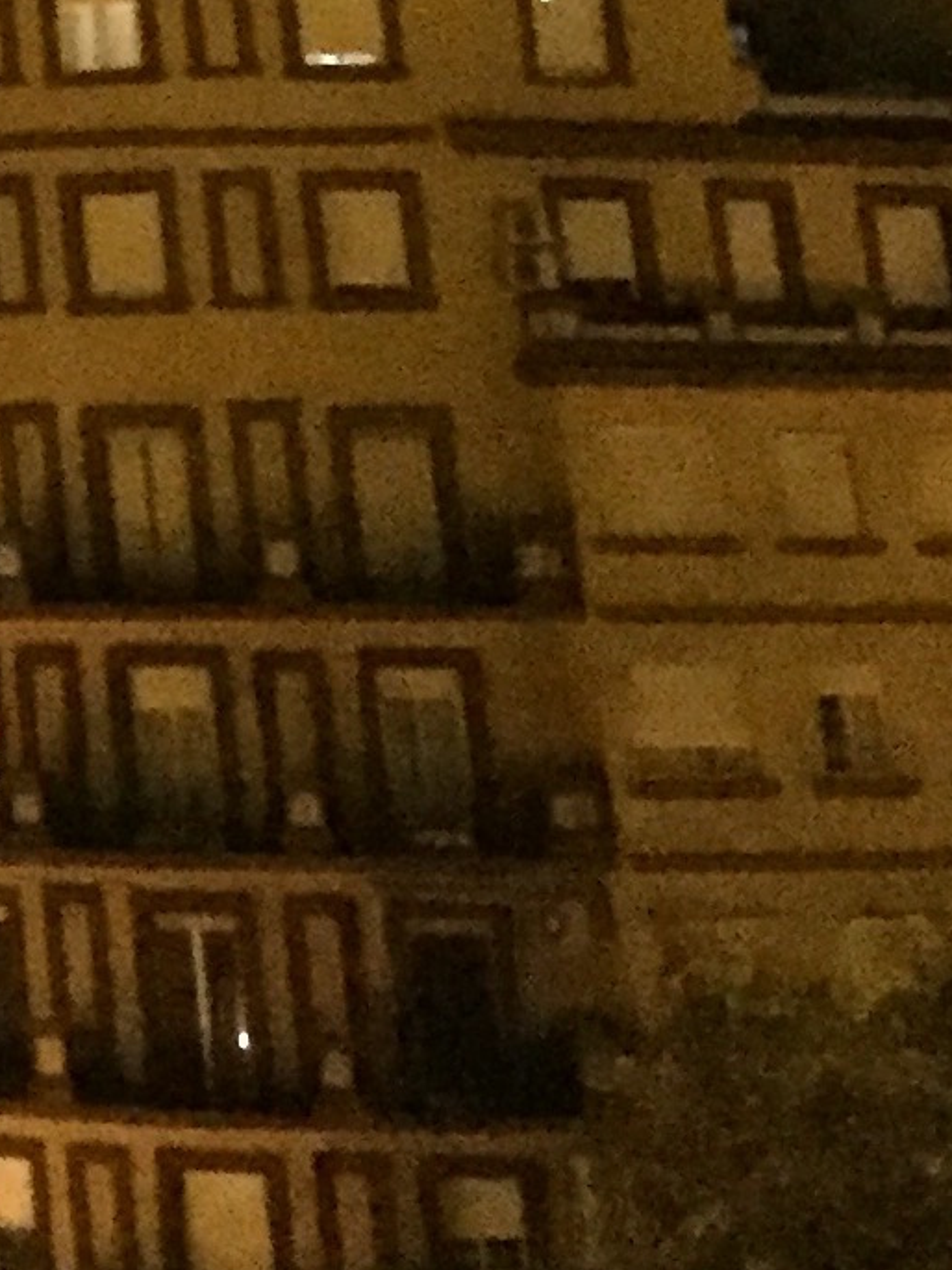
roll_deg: -0.1
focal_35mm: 138
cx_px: -1284
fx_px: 5063
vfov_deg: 12.3
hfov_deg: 9.6
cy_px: -1455
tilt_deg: +21.3
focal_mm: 4.15
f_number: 2.2
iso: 2000
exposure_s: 1/17
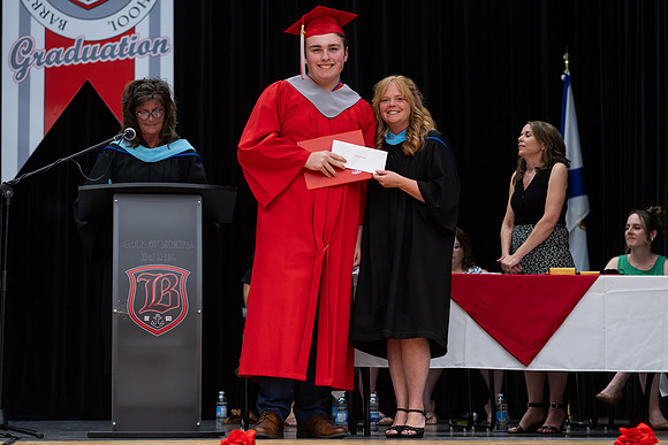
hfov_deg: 19.3
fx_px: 1966
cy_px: 228
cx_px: 334
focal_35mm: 106
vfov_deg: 12.9
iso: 1000
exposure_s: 1/200
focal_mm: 85
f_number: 2.8
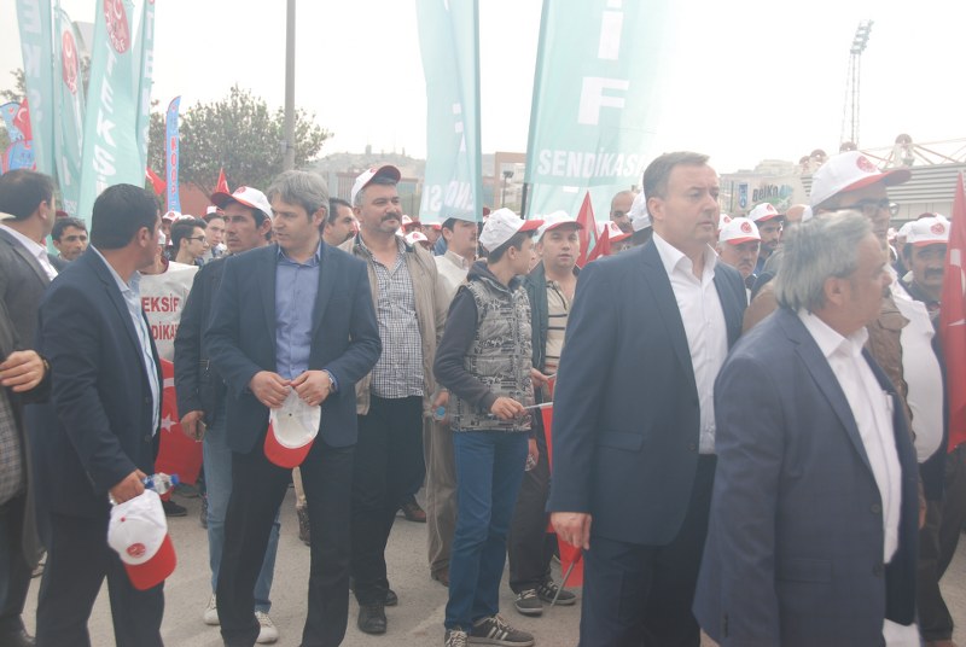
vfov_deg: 28.2
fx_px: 1290
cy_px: 324
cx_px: 483
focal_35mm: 48
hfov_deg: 41.1
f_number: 5.6
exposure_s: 1/125
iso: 110
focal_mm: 32
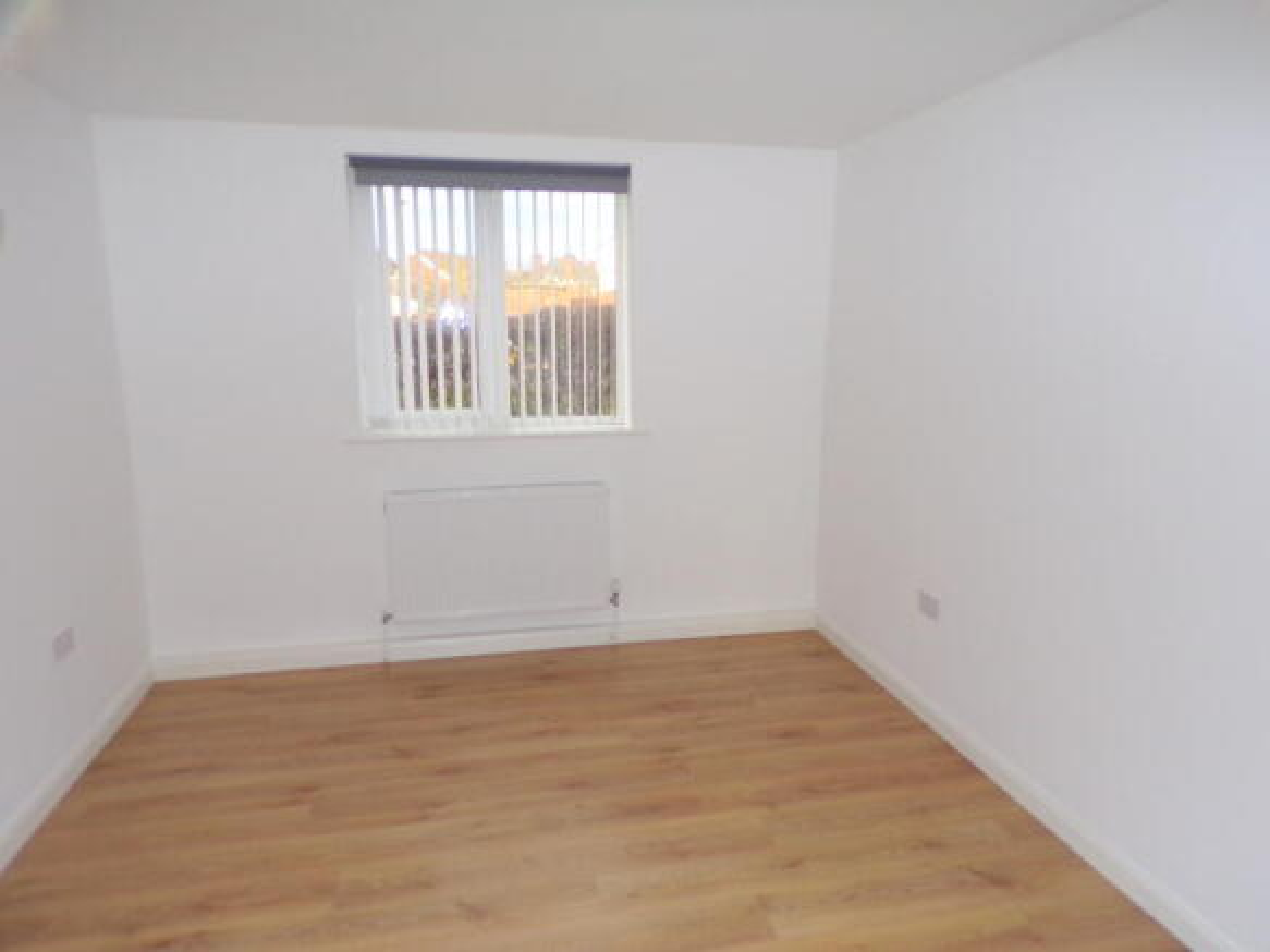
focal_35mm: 24
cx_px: 635
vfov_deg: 56.8
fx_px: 880
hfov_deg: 71.6
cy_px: 476
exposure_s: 1/34
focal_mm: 4.3
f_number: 3
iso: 200
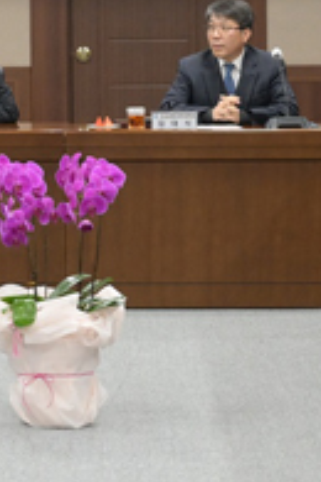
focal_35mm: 190
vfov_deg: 10.8
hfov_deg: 7.2
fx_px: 2541
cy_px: 46
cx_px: 5
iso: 1250
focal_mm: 37
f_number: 3.5
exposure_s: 1/200
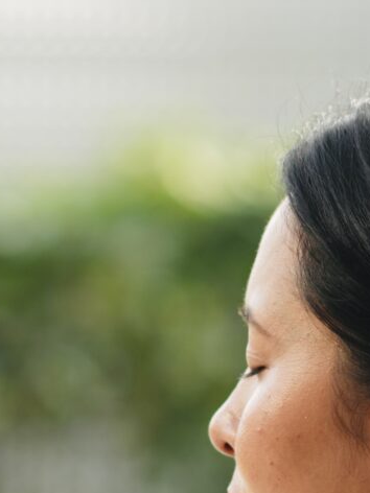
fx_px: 6313
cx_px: 381
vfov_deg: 4.5
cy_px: 417
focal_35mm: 443
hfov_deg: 3.4
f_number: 2.5
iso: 80
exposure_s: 1/500
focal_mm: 85
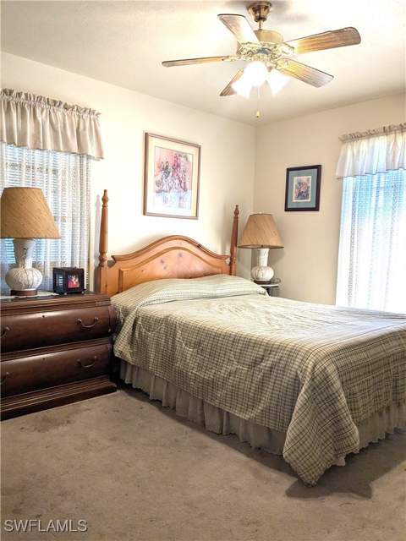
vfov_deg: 65.3
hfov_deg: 51.4
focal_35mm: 27
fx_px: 422
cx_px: 203
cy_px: 270
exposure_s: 1/120
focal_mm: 4.38
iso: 76
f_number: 1.73
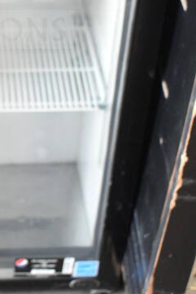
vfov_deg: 18.0
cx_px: -18
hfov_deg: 12.2
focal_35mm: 110
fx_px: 900
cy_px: -16
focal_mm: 29
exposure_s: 1/50
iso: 1800
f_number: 4.2
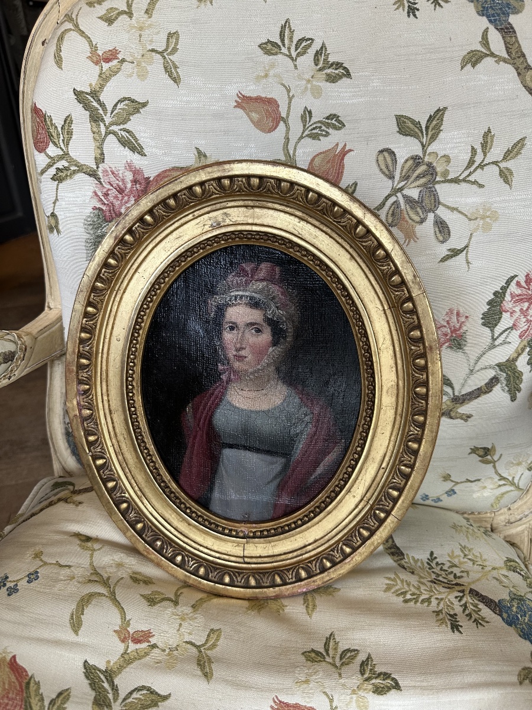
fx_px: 492
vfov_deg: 71.6
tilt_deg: -29.5
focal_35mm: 24
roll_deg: +0.2
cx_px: 266
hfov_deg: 56.8
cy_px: 355
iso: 160
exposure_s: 1/121
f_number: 1.78
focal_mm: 6.86
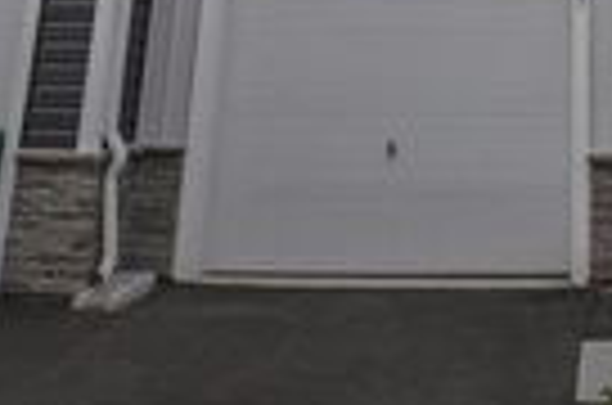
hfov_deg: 31.5
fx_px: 1001
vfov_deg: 18.1
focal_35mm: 59
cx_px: 608
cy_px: -326
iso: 100
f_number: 7.1
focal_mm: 16
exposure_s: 1/250
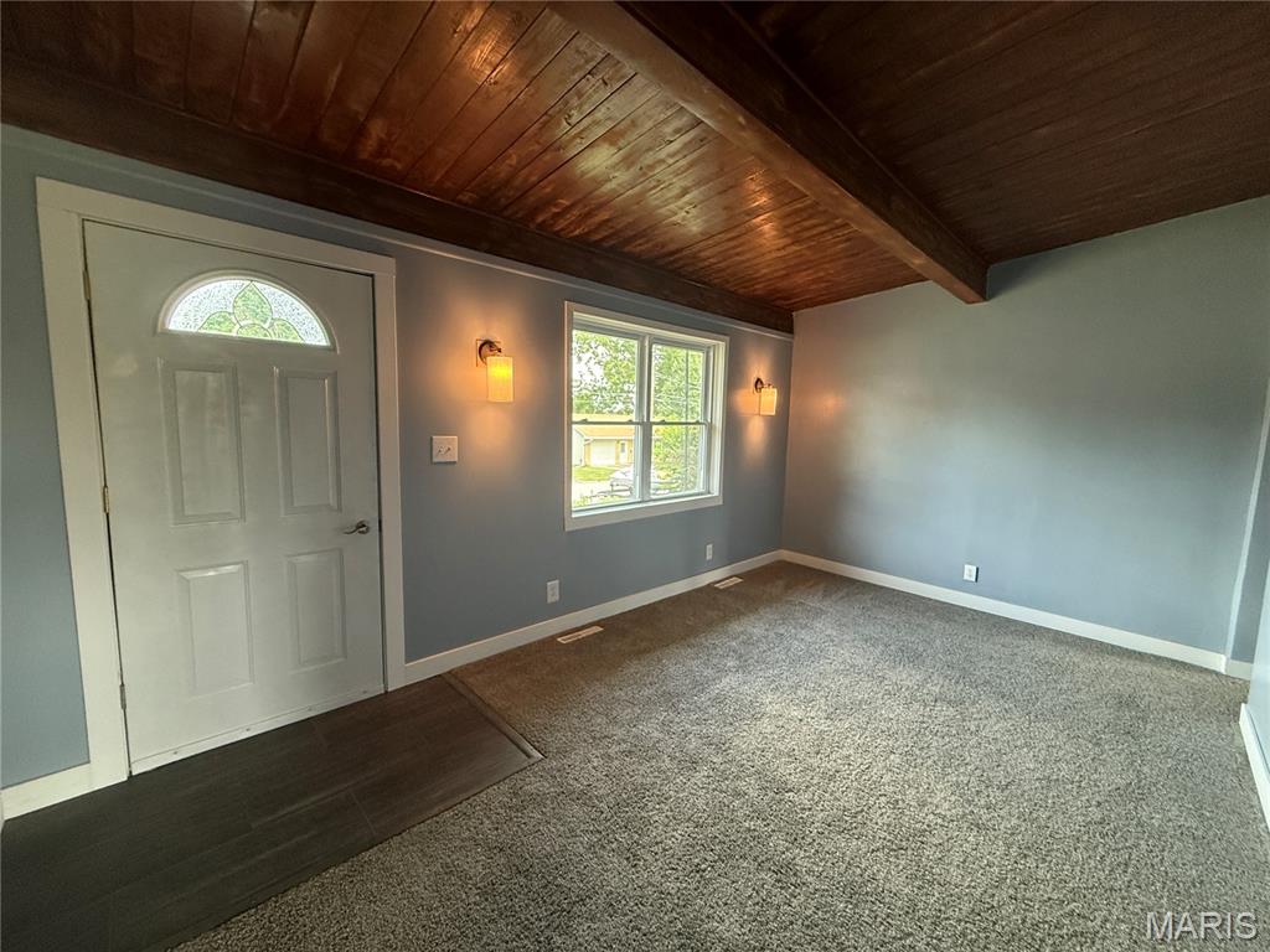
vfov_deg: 85.7
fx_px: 514
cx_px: 635
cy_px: 476
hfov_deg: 102.1
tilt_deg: -5.8
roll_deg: -0.7
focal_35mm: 14
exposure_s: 1/120
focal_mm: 2.22
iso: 400
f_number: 2.2
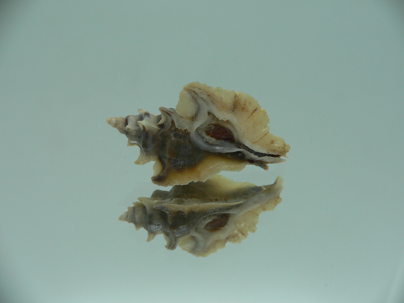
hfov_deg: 52.6
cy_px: 152
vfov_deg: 40.7
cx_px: 202
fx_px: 408
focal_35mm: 35
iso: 80
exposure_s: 1/60
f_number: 2.8
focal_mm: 4.6
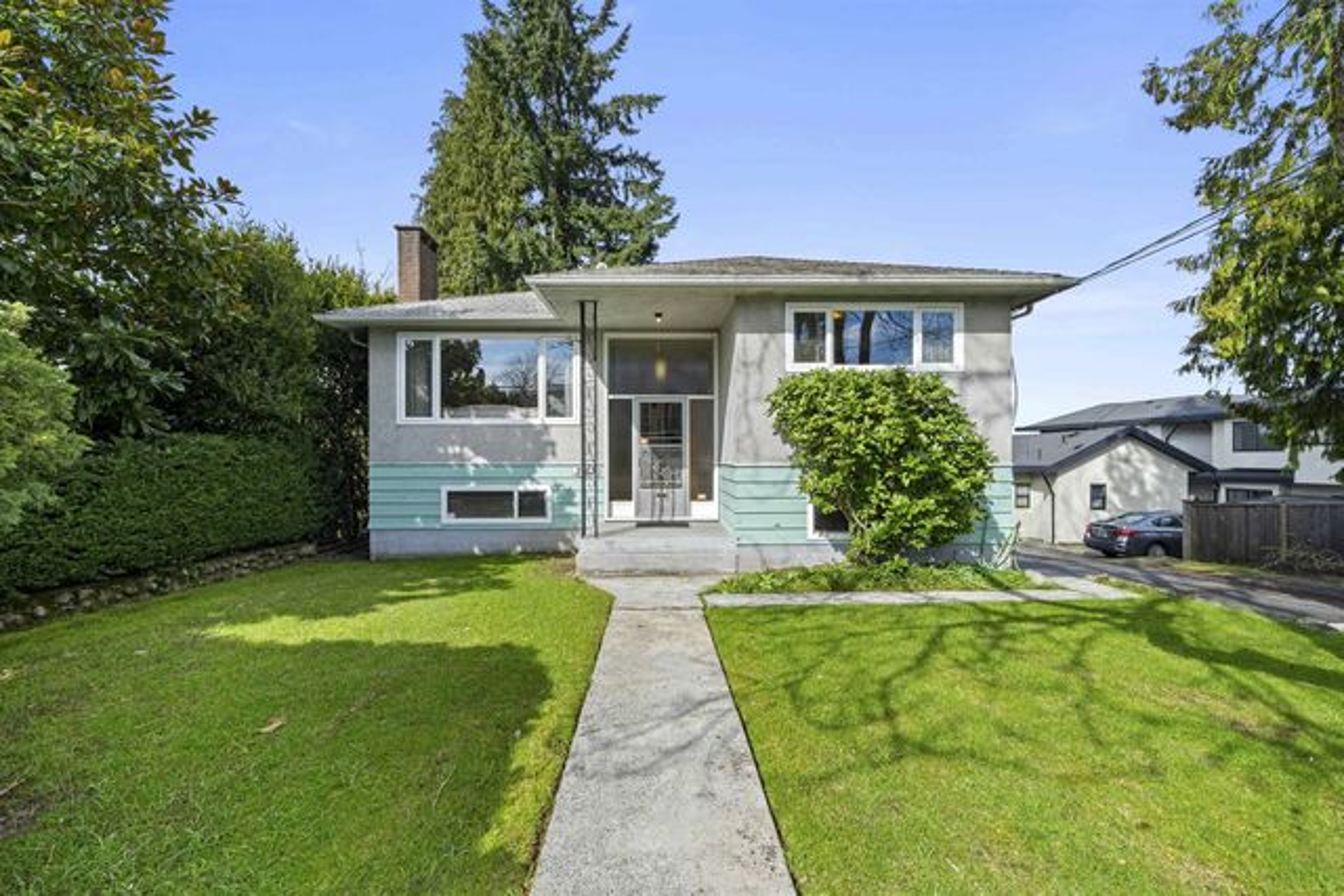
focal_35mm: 15
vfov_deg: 77.4
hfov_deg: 100.4
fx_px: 560
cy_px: 448
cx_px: 672
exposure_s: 1/30
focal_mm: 15
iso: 320
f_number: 13
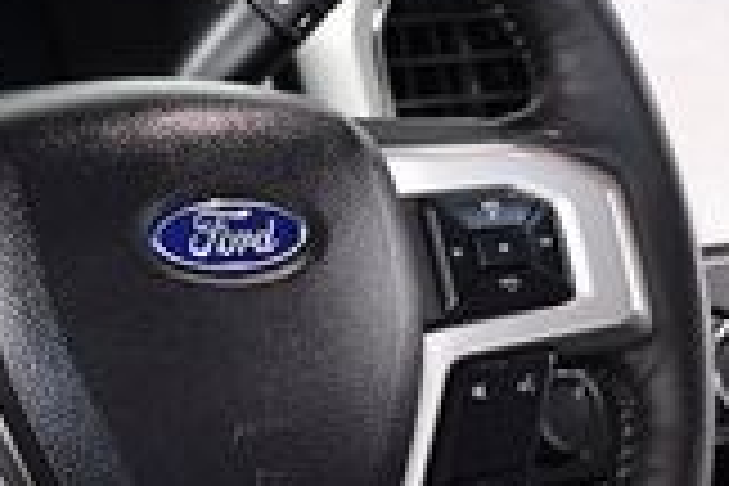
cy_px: 317
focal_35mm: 142
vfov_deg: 9.7
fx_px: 2875
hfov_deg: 14.4
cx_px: 400
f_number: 4
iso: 2500
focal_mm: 24
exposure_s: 1/160
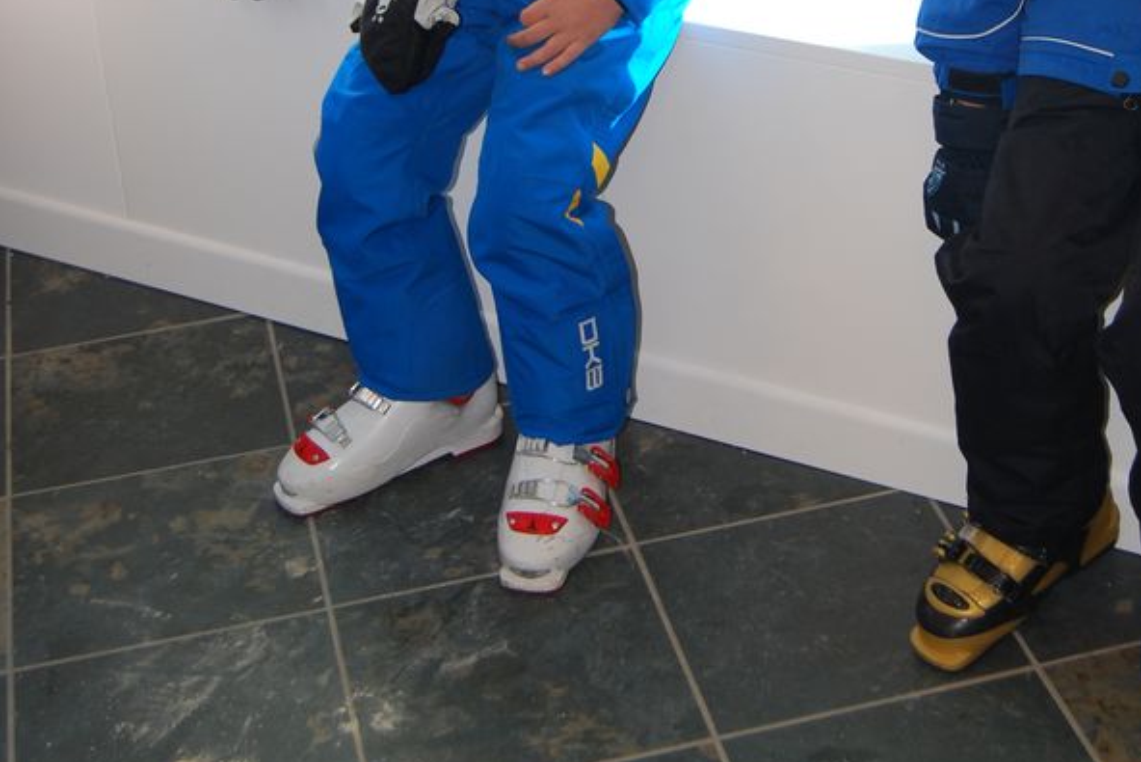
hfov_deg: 27.6
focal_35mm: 73
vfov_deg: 18.3
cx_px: 710
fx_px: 2314
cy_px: 33
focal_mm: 24
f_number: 4
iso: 200
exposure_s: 1/125
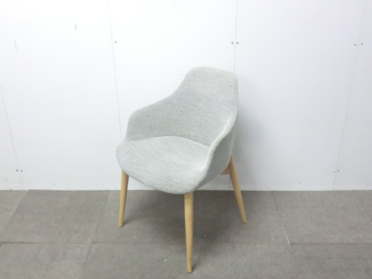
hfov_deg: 49.0
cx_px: 186
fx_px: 408
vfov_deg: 37.7
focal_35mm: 38
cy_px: 140
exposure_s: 1/30
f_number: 3.9
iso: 800
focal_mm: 6.9
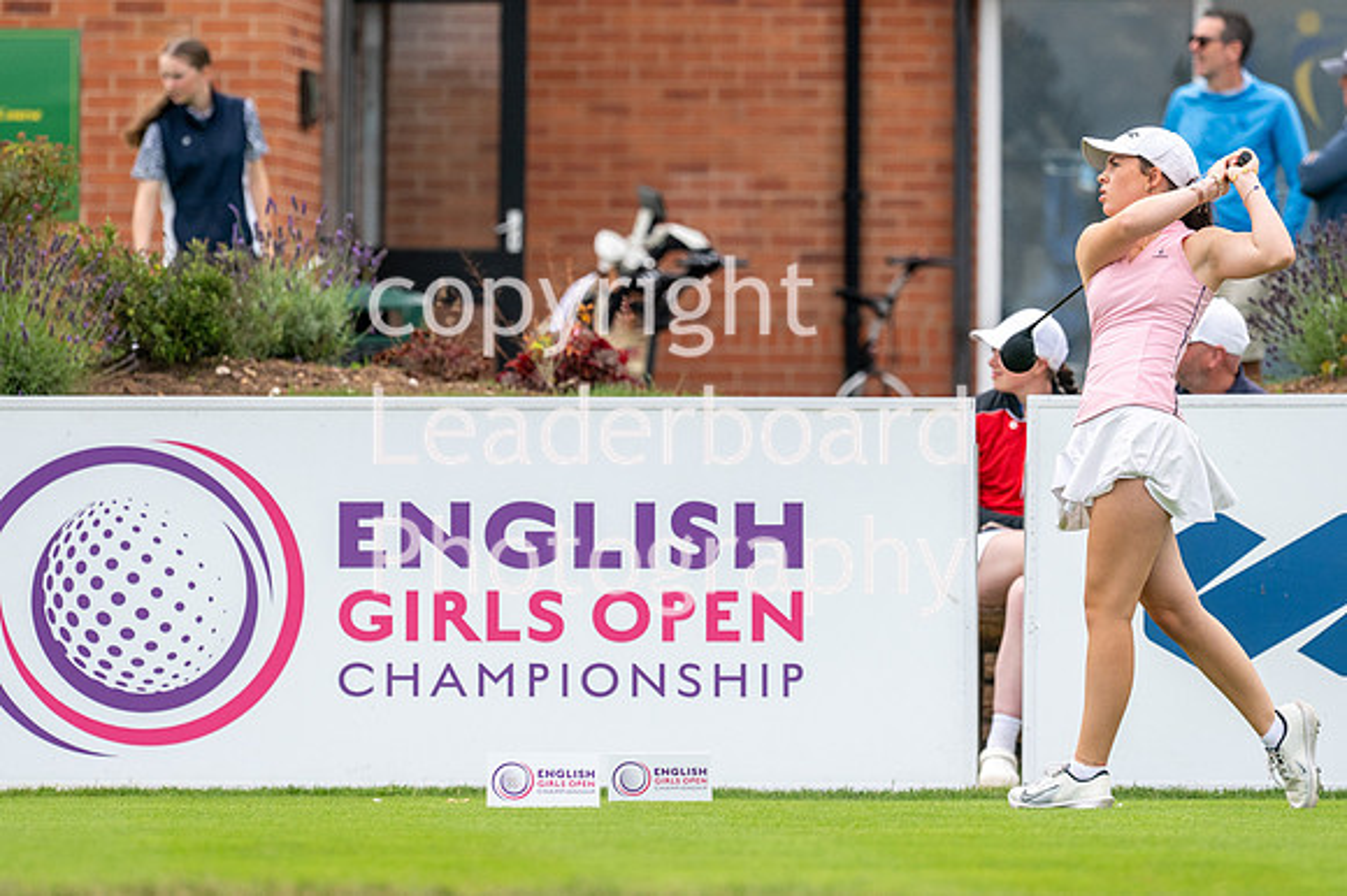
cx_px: 712
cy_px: 446
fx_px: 17896
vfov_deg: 2.9
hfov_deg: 4.3
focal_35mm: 479
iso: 400
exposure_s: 1/2500
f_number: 5
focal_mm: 300
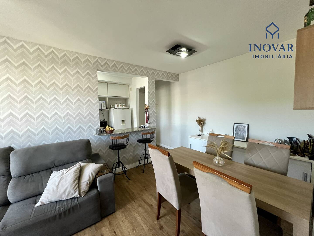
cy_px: 118
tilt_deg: -2.7
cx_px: 157
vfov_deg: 89.9
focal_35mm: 13
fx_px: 118
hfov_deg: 106.2
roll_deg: +1.6
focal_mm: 1.57
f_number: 1.8
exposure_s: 1/120
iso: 250
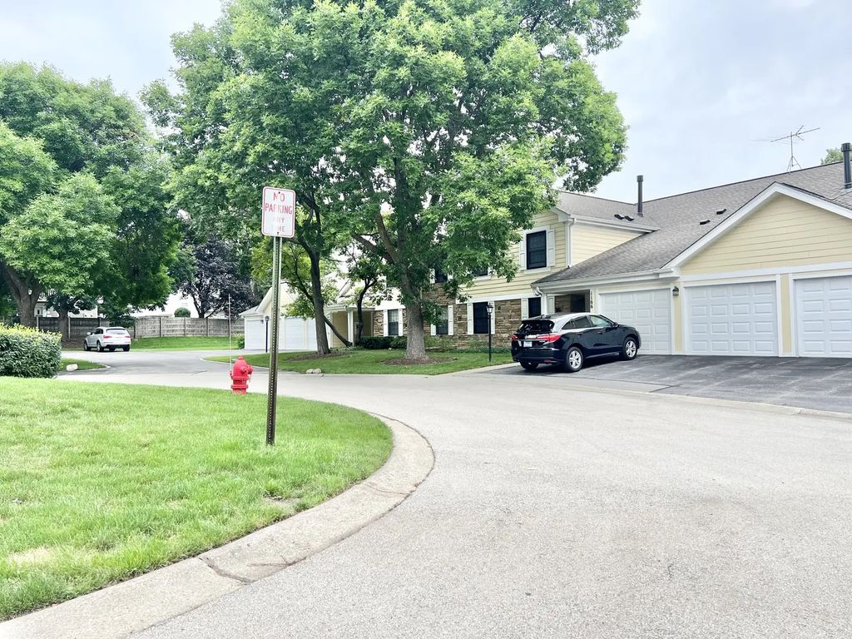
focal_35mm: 26
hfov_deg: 67.3
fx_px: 640
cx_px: 426
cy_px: 320
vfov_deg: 53.1
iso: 50
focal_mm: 5.7
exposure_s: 1/1196
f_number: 1.5
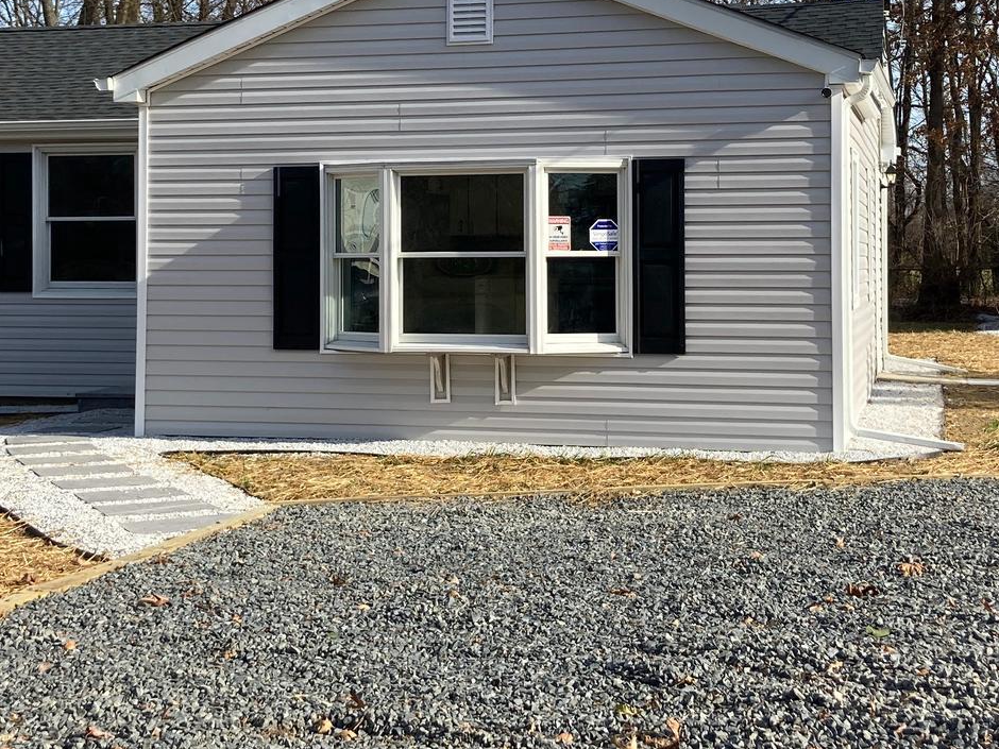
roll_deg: -1.3
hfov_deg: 31.7
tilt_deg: +2.4
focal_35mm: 61
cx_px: 458
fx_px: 1760
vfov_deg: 23.9
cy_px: 224
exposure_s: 1/1263
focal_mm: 3.99
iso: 20
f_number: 1.8
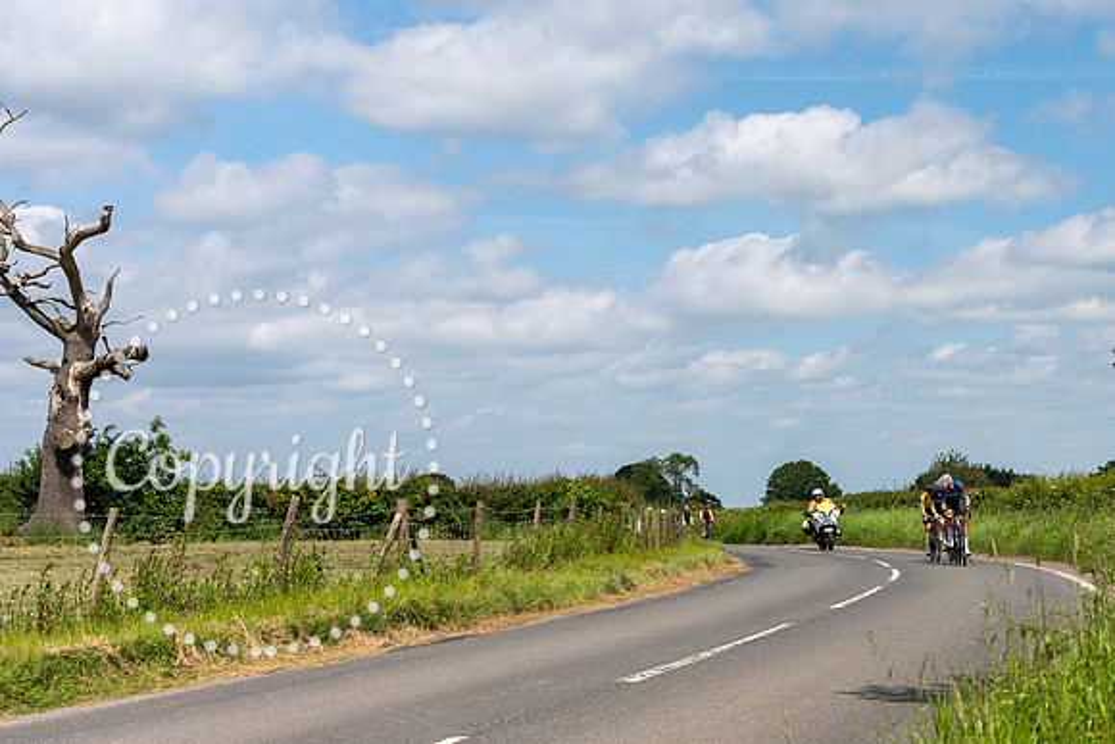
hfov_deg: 27.8
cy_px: 556
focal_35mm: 72
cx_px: 834
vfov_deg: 18.9
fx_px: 2223
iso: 100
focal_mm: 48
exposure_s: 1/1250
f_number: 6.3
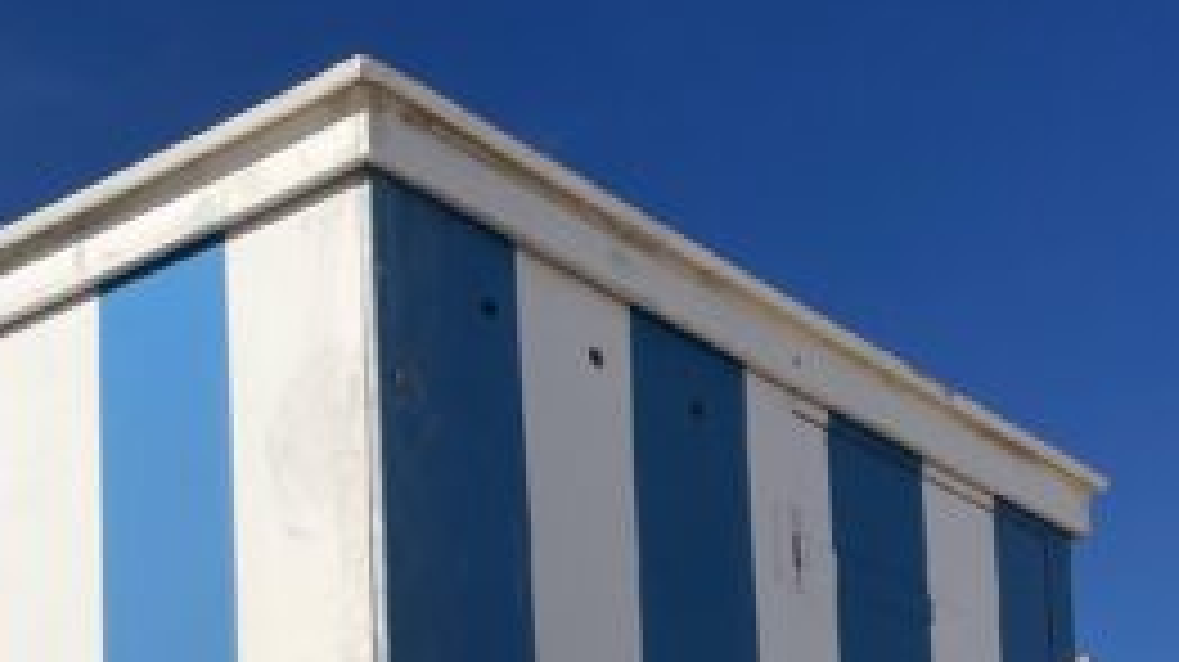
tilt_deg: +9.2
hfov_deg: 25.4
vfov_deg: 13.4
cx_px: 828
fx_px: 2593
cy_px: 1099
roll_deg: +1.9
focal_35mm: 83
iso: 32
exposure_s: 1/9804
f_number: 1.6
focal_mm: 4.2
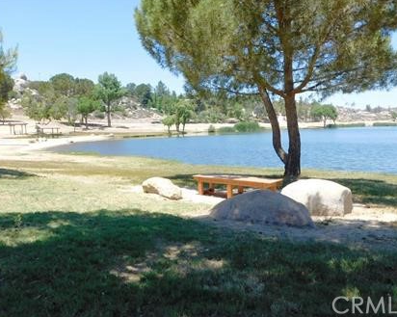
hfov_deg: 55.7
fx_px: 376
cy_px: 157
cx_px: 209
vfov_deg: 45.7
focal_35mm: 32
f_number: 3.2
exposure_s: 1/800
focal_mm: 5.3
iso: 125
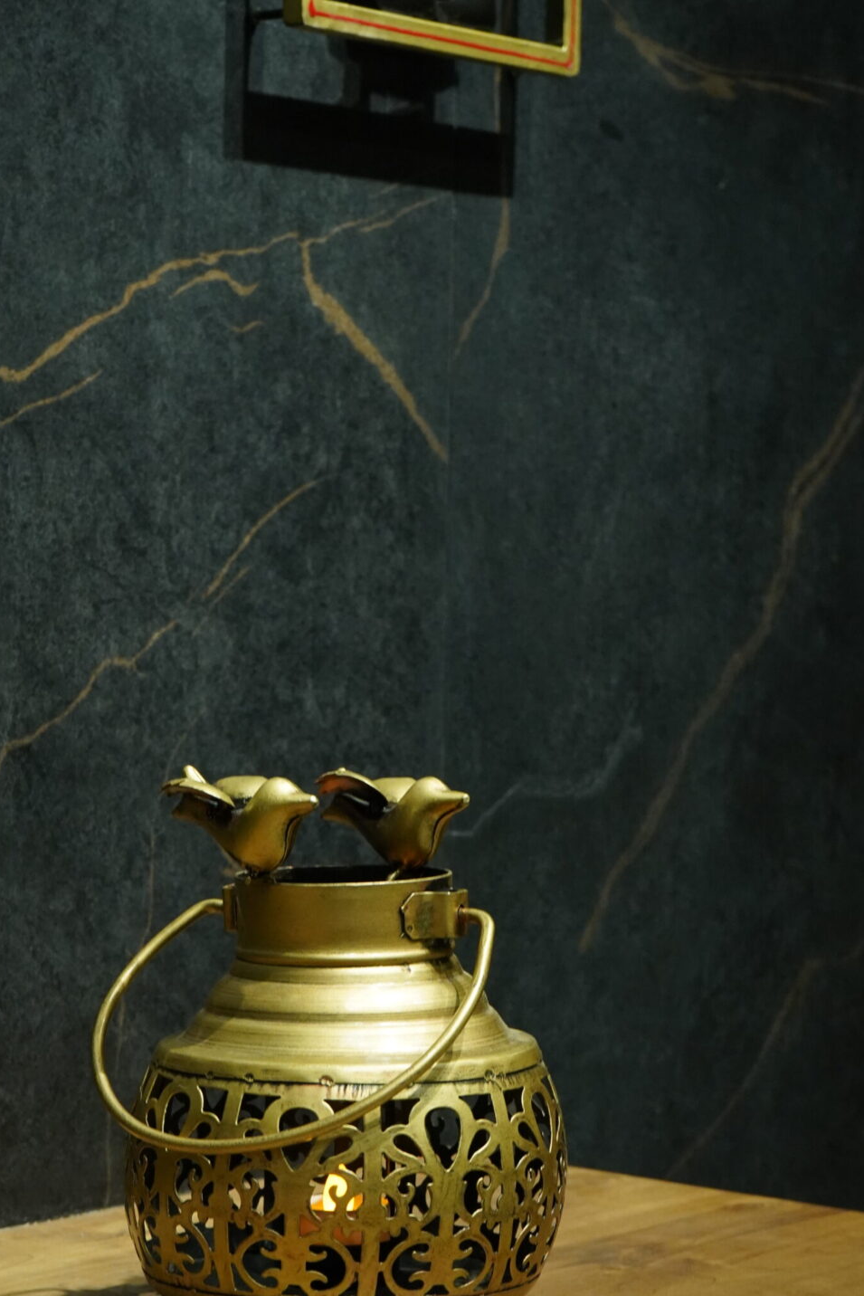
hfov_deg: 15.5
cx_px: 347
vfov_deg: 23.1
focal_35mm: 88
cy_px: 793
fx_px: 3167
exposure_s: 1/100
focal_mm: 70
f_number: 10
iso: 4000
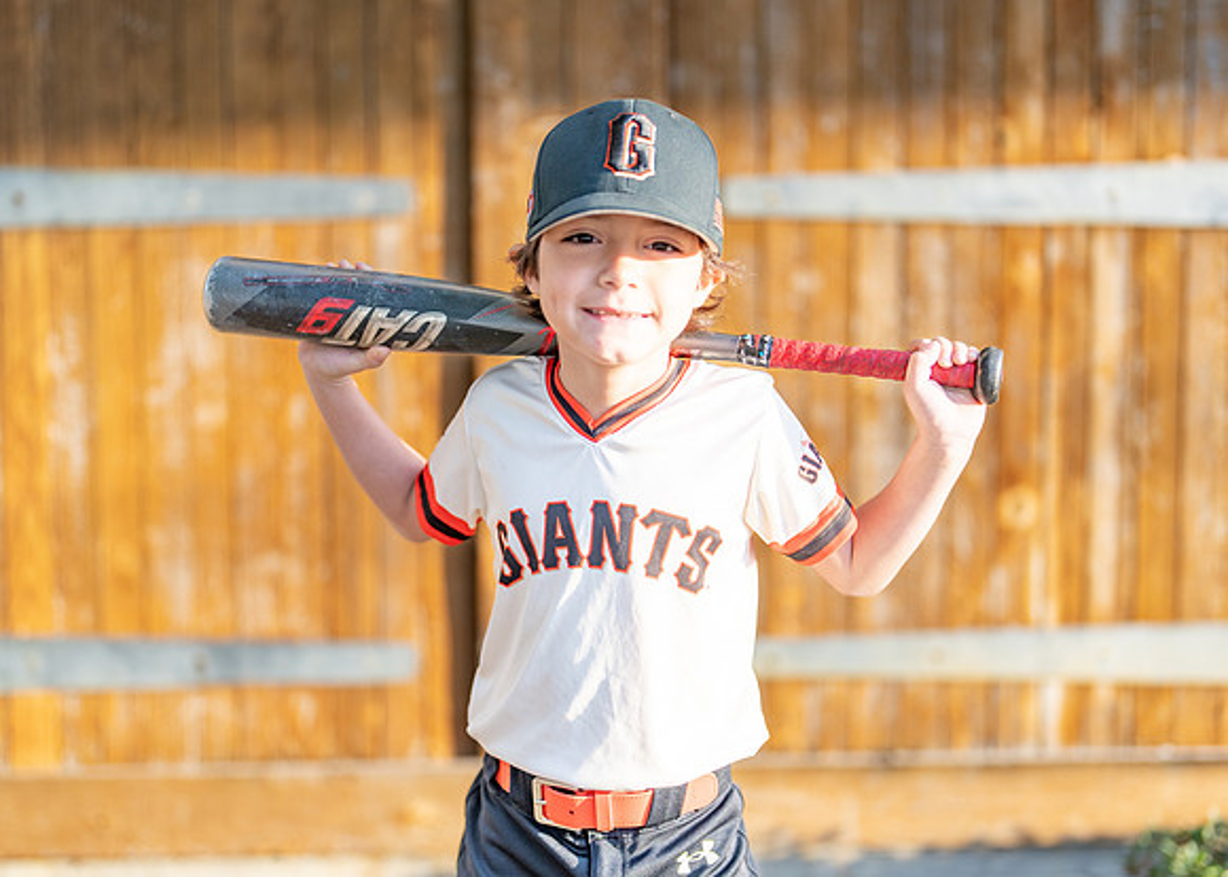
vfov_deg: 23.1
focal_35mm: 61
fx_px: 2140
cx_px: 604
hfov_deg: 32.0
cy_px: 466
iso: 100
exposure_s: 1/1600
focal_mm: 50
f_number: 1.2
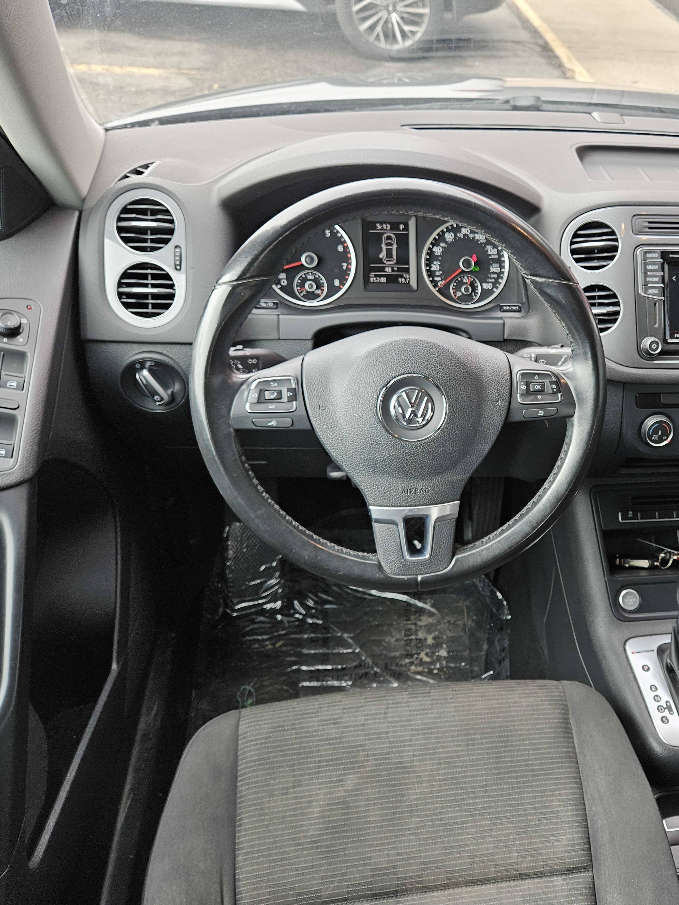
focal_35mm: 31
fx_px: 811
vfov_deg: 58.4
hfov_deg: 43.6
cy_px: 454
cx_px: 528
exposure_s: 1/180
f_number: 1.8
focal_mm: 5.4
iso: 64
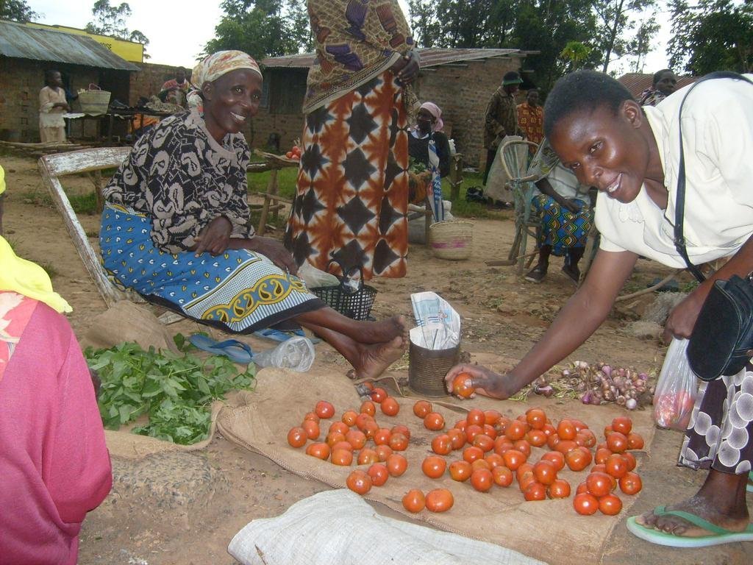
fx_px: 761
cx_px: 376
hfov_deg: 52.6
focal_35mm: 35
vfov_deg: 40.7
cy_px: 282
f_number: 2.8
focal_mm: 5.8
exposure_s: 1/45
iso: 100
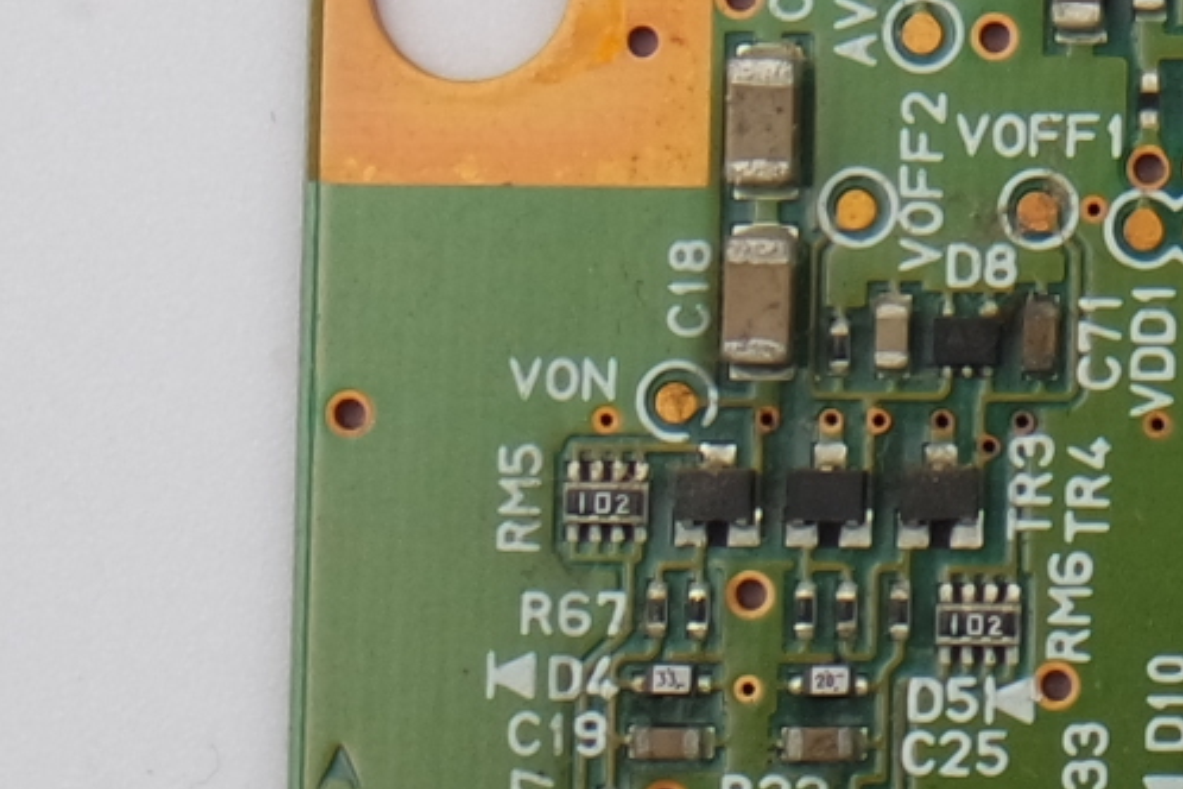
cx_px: 2430
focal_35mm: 269
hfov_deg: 7.3
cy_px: -162
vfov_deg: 5.1
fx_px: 8839
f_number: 5
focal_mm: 17
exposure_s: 1/125
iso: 160
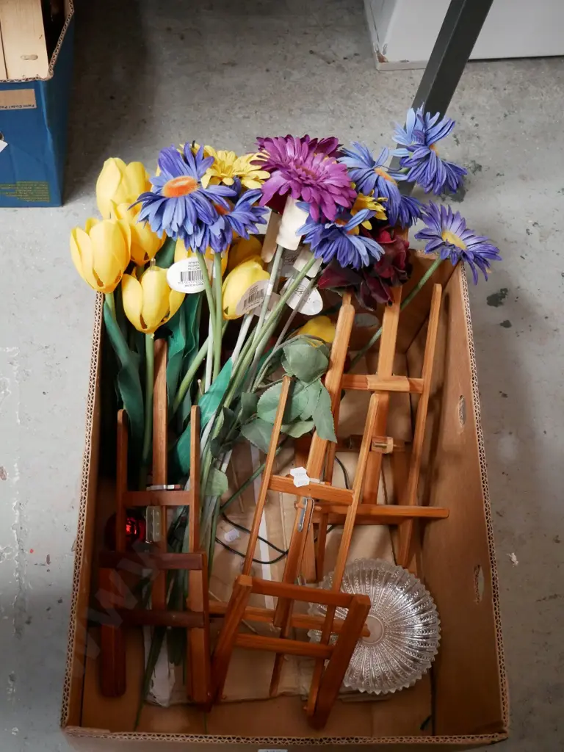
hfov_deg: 31.5
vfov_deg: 41.2
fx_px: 999
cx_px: 282
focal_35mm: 46
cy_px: 376
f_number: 4.3
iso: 3200
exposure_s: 1/25
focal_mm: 23
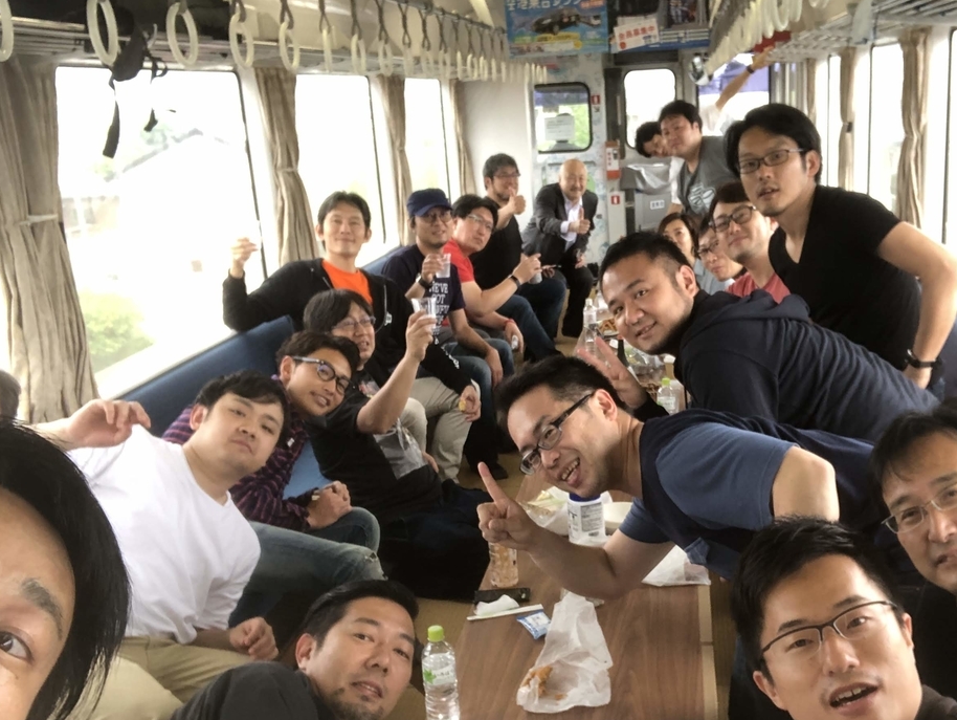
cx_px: 591
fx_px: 1162
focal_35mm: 42
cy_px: 468
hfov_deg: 44.4
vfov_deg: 34.1
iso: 80
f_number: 2.2
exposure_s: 1/120
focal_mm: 2.87
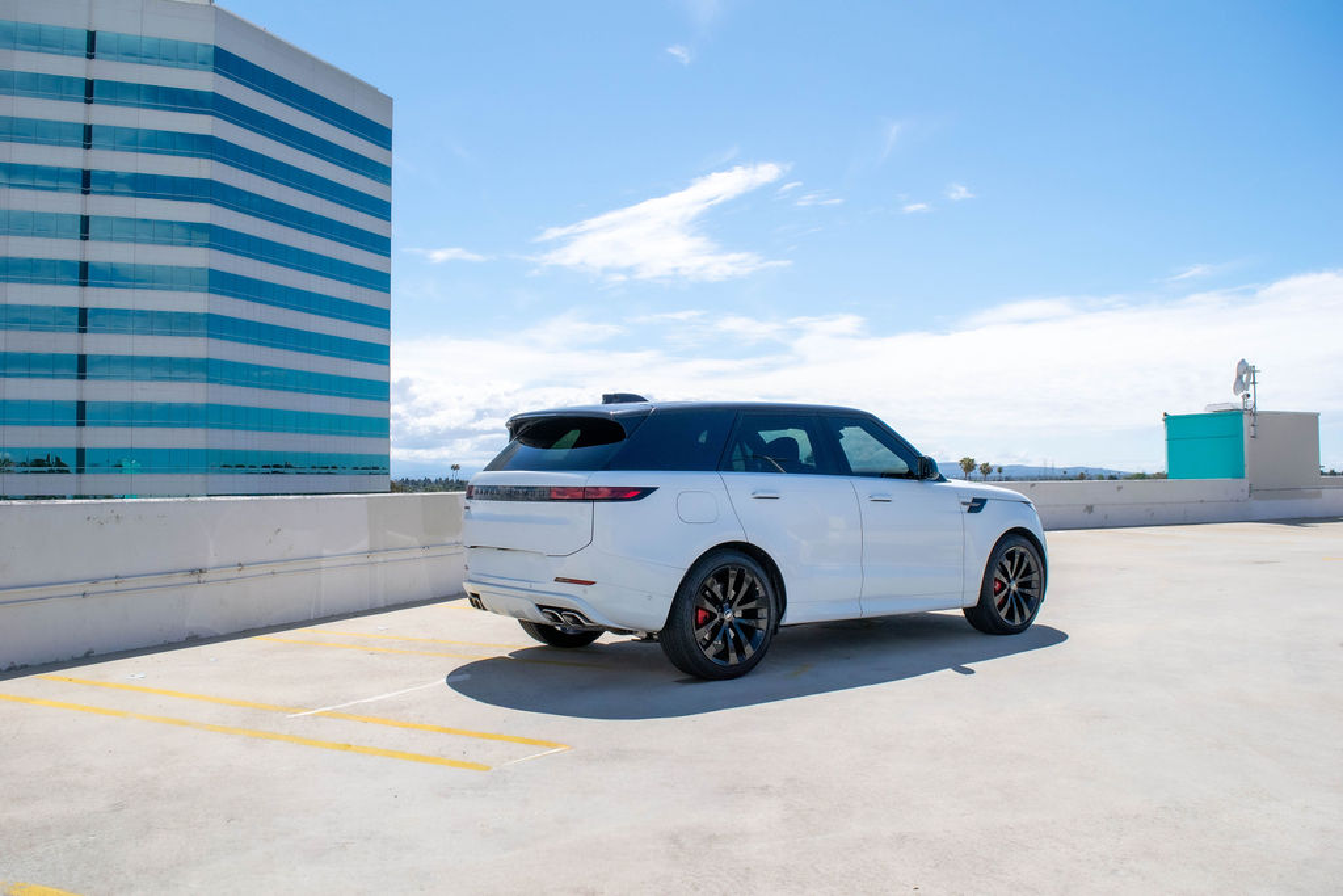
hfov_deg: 61.9
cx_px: 672
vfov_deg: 43.6
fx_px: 1119
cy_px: 448
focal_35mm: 30
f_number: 8
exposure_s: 1/2000
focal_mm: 20
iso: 360
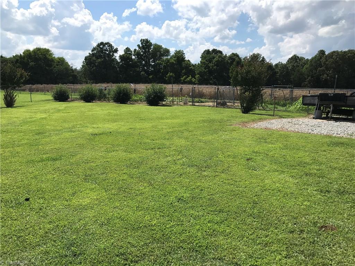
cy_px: 133
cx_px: 178
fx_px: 287
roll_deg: -1.9
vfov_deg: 49.7
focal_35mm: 28
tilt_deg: -9.1
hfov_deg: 63.4
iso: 20
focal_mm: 3.99
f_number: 1.8
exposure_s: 1/3096
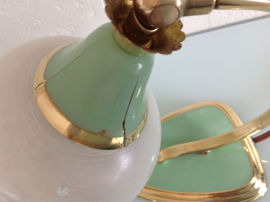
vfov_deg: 37.6
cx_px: 128
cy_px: 94
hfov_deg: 49.0
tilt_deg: -54.5
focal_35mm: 38
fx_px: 296
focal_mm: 4.28
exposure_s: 1/15
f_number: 2.4
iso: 100
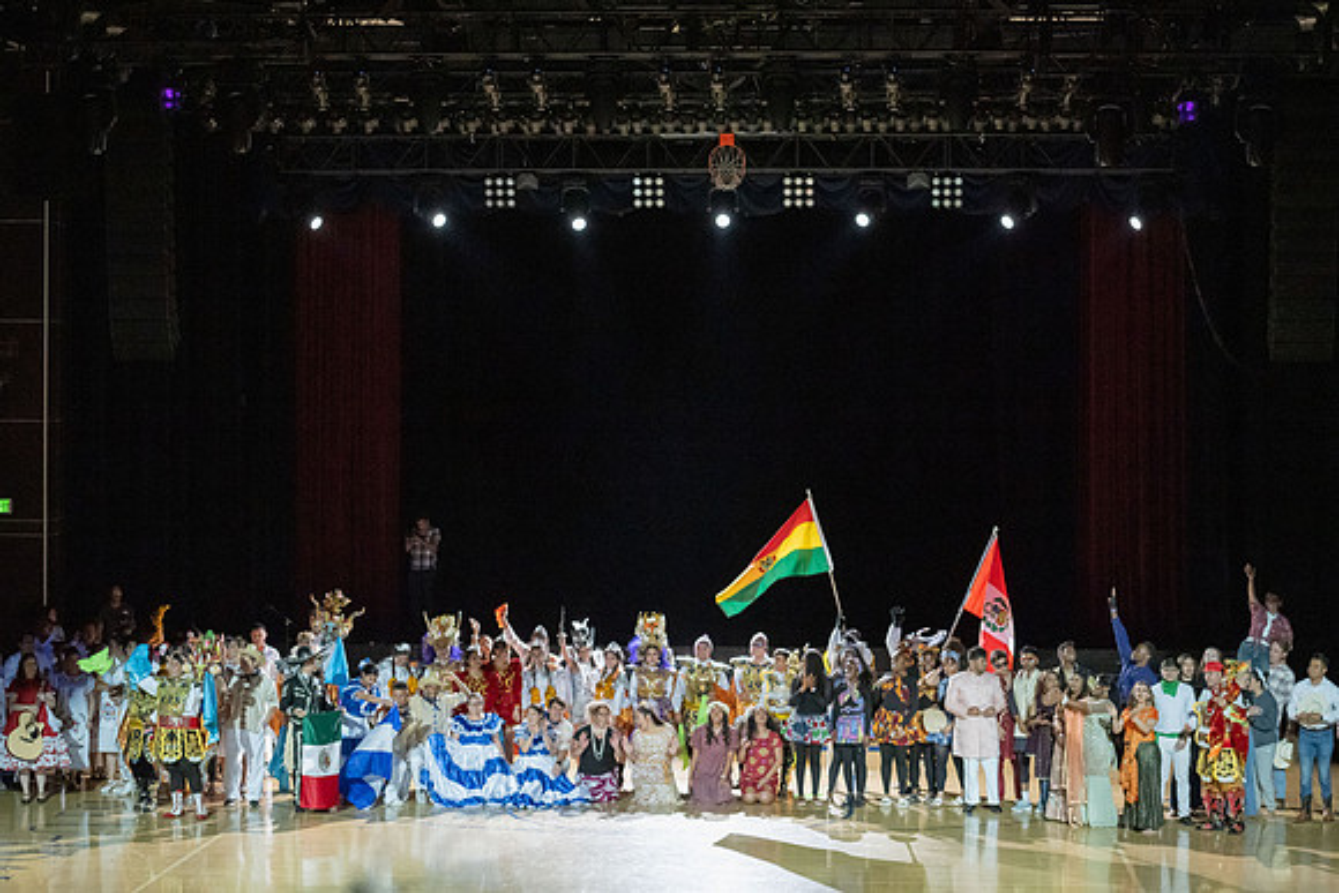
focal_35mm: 82
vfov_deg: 16.6
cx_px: 678
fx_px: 3068
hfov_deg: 24.6
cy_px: 384
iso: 6400
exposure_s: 1/800
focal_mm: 70
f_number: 3.5
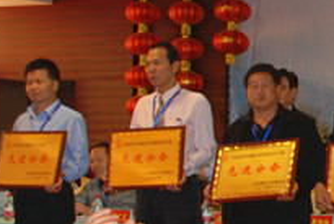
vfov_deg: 11.7
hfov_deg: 15.6
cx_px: 547
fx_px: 1086
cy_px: 156
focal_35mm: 117
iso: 320
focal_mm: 20
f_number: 3.8
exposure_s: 1/60
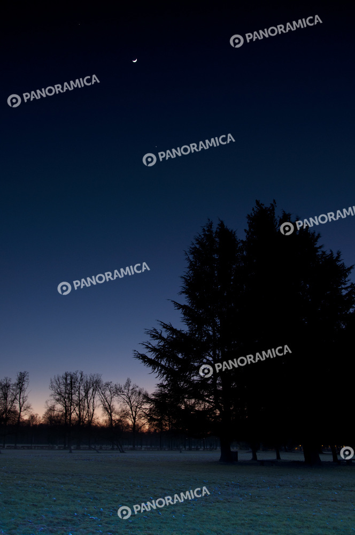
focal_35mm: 32
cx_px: 178
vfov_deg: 59.6
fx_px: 467
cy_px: 268
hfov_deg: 41.6
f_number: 9
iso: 200
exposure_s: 1
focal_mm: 21
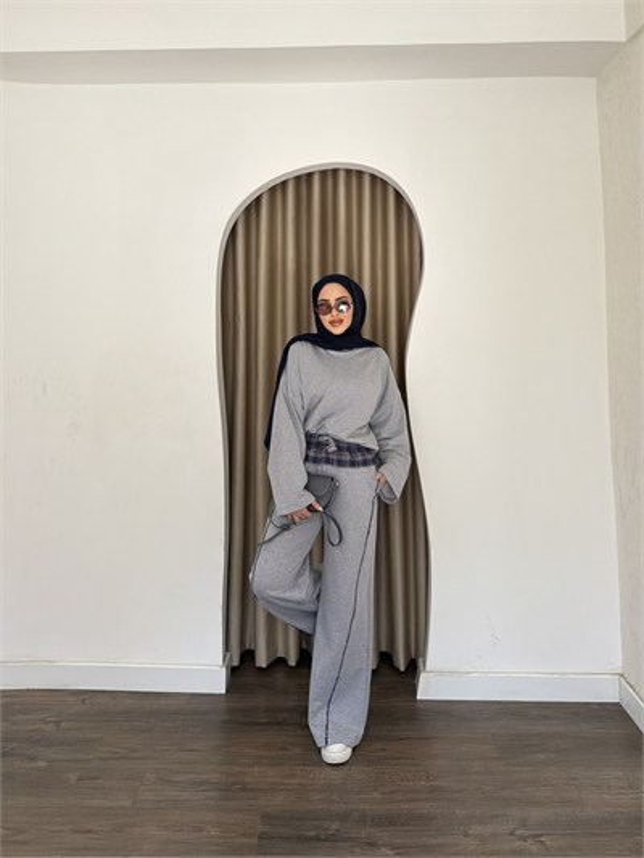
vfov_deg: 71.6
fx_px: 595
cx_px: 322
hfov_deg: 56.8
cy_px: 429
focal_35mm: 24
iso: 320
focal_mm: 6.76
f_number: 1.78
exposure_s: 1/2703
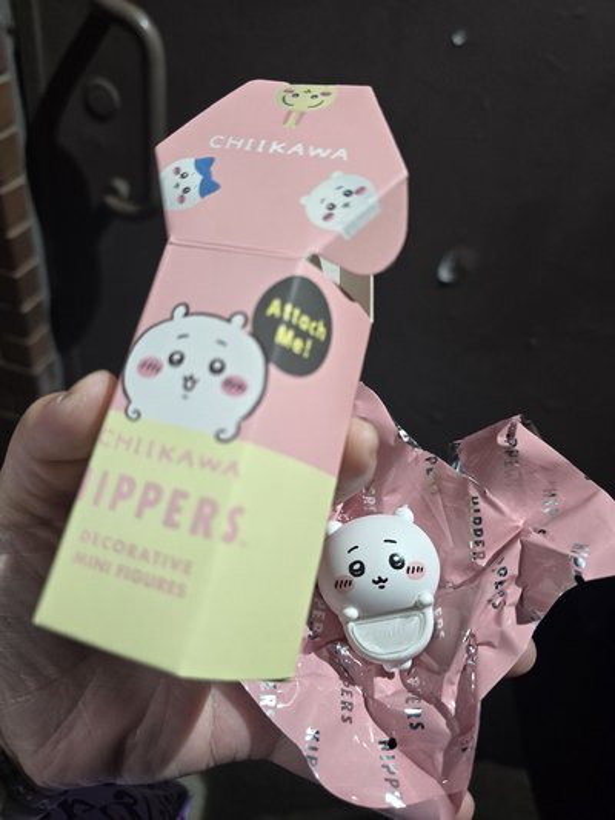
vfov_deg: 73.9
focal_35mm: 23
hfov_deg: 58.9
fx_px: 545
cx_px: 308
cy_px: 410
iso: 250
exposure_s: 1/120
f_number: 1.7
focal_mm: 6.3
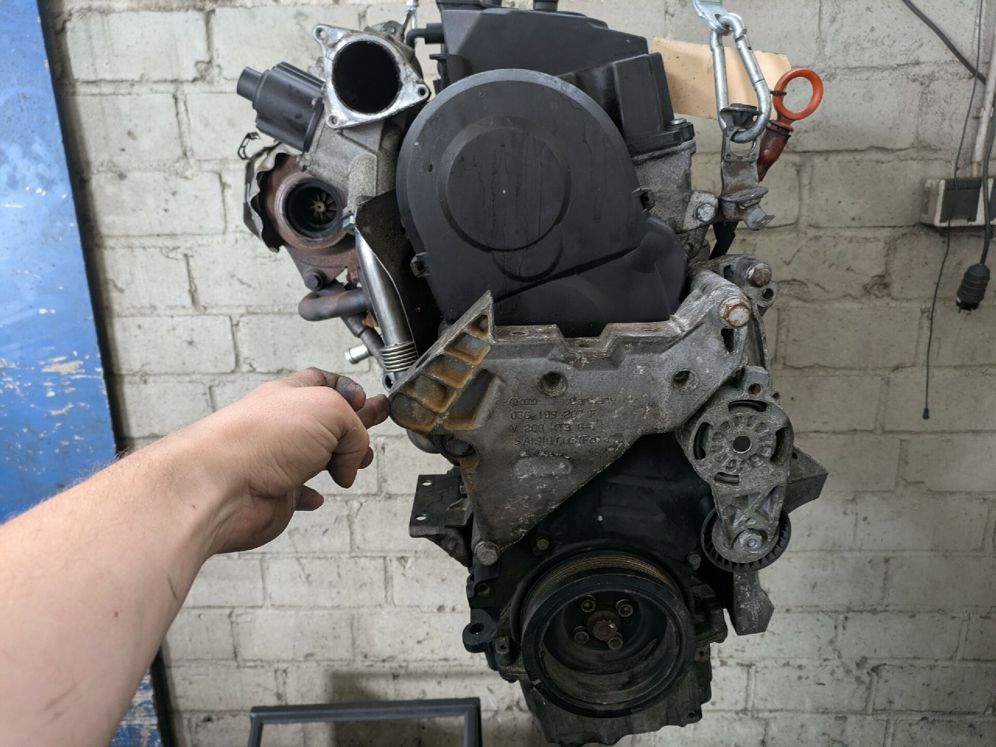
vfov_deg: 54.9
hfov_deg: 69.4
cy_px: 374
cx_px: 498
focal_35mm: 25
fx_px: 719
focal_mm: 5.43
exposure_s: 1/25
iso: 133
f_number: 1.89
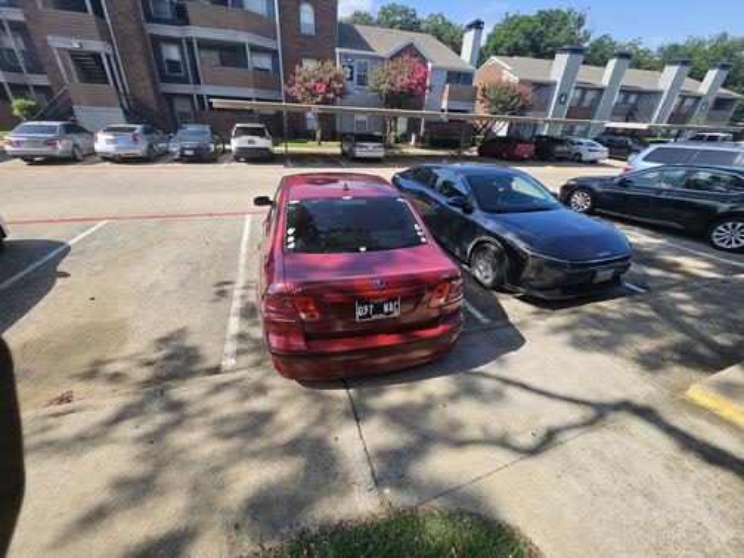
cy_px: 279
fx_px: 279
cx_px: 372
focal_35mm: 13
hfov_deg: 106.2
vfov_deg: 89.9
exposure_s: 1/671
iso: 32
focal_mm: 1.74
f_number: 2.2
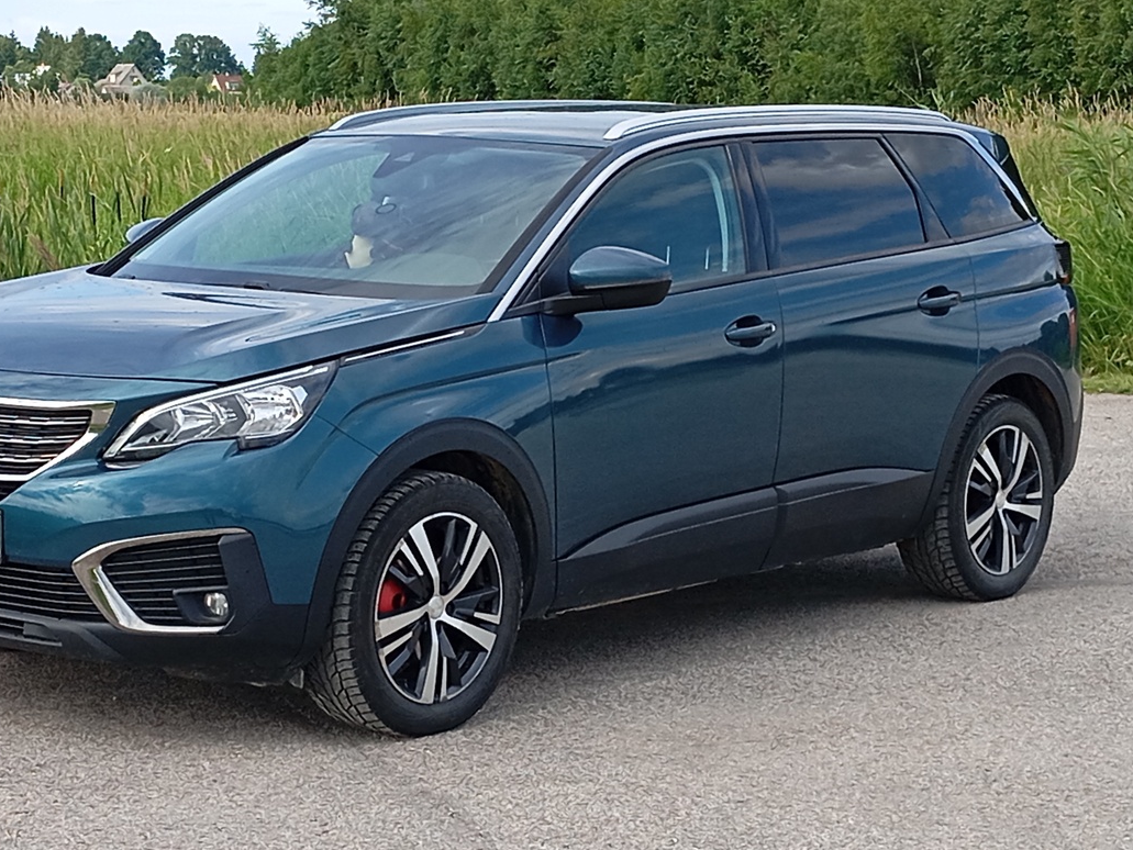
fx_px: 2849
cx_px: 463
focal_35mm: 87
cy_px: 479
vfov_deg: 17.0
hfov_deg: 22.5
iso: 110
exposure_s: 1/336
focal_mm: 4.22
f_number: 1.8
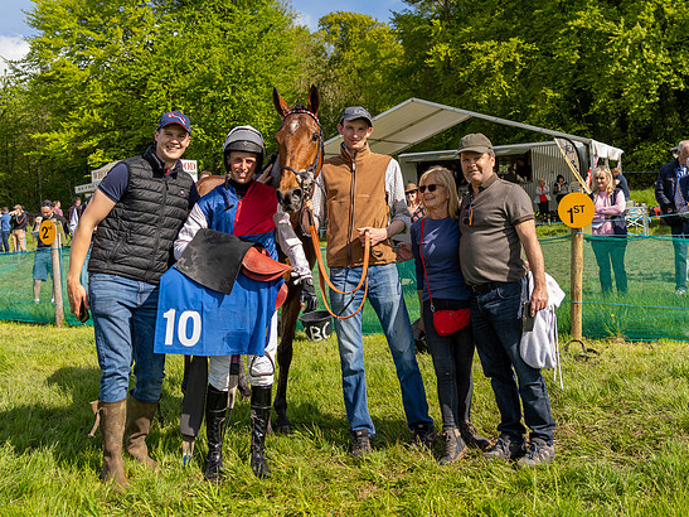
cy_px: 173
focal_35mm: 40
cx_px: 331
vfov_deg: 35.6
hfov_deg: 46.8
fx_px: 796
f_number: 4
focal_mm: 24
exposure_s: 1/400
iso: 50
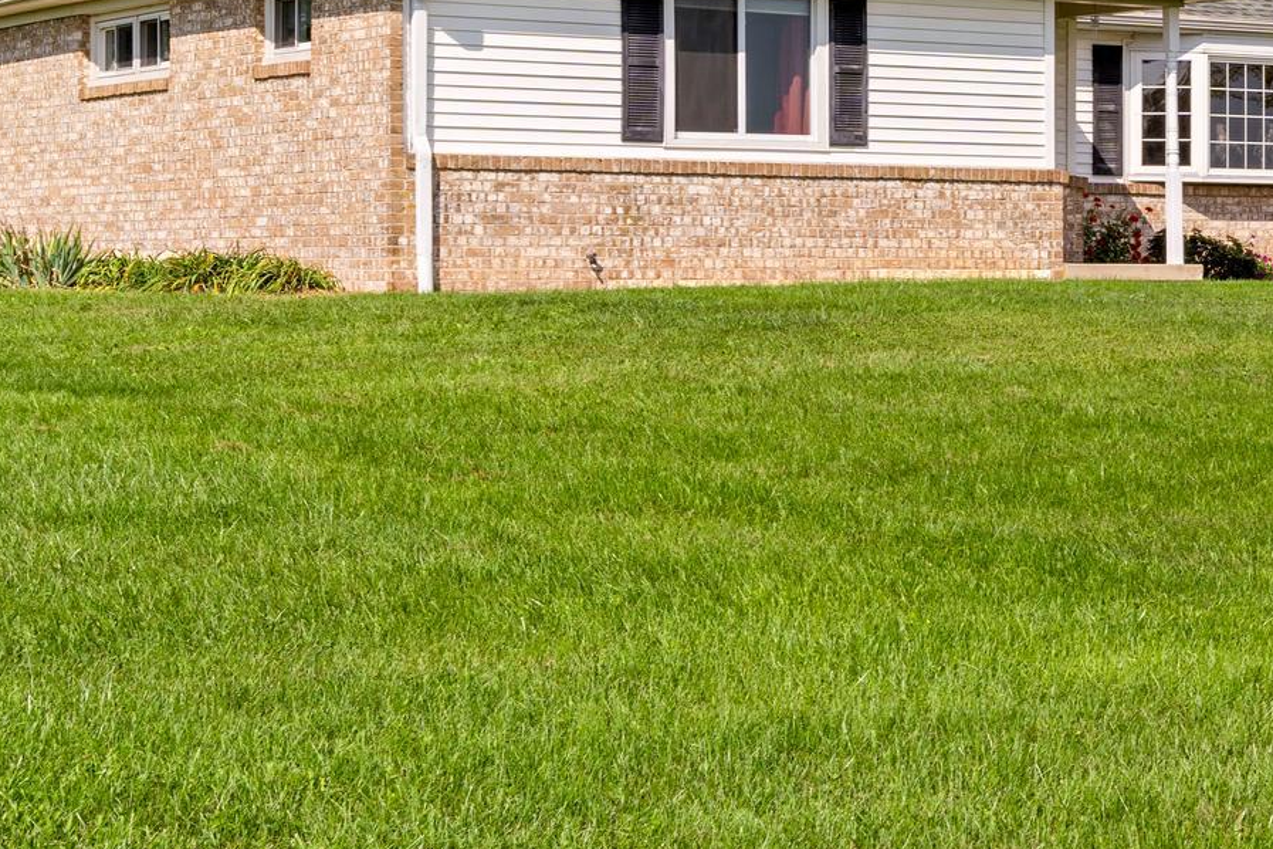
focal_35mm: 89
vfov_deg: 15.4
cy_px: 360
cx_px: 1333
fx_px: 3147
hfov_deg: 21.9
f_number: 13
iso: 200
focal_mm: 39
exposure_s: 1/250
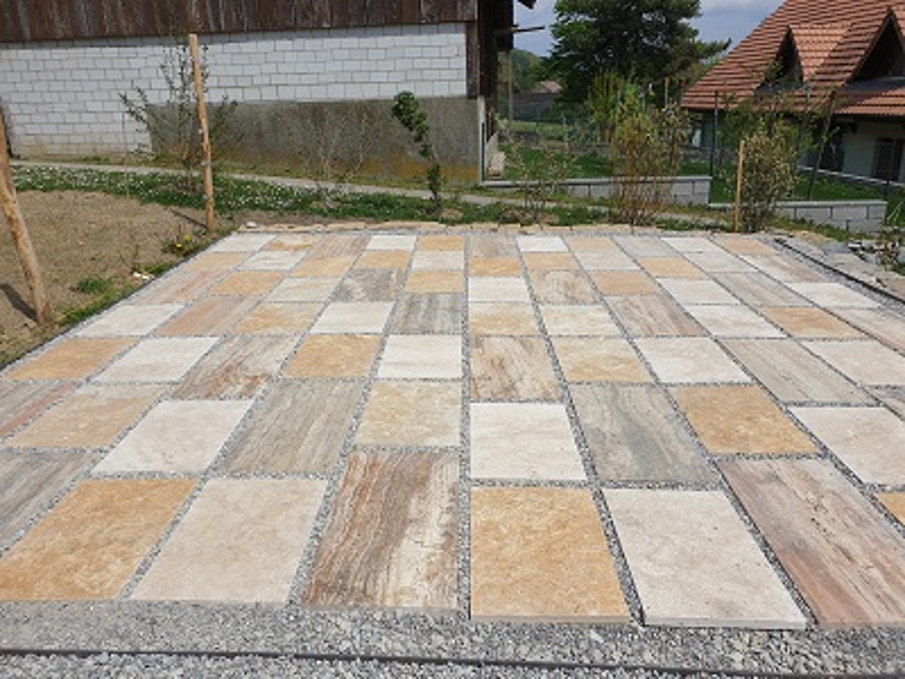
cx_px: 452
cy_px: 340
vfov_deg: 53.1
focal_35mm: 26
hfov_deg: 67.3
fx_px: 680
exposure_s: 1/3425
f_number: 2.4
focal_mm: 4.3
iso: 50
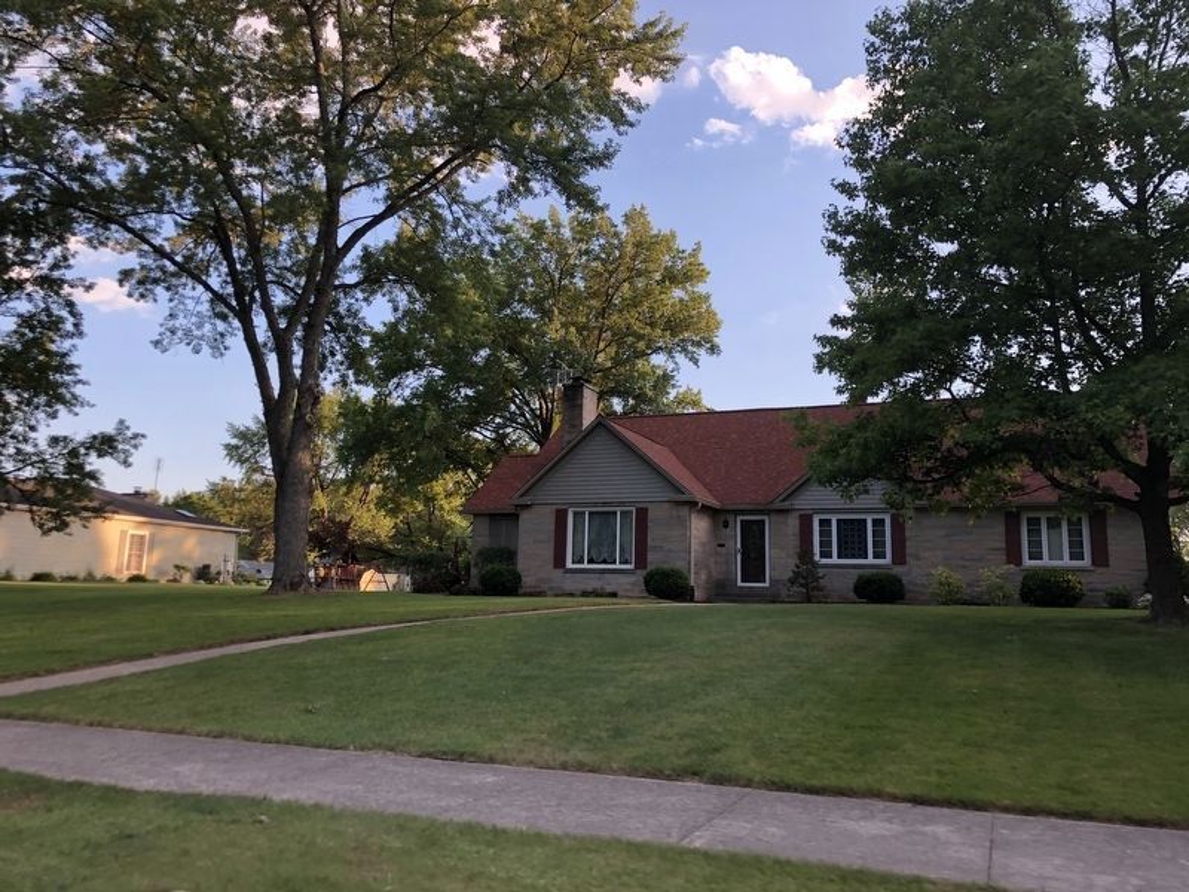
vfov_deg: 49.7
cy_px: 446
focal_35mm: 28
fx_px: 962
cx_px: 594
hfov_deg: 63.4
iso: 20
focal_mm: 4
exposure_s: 1/121
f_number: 1.8
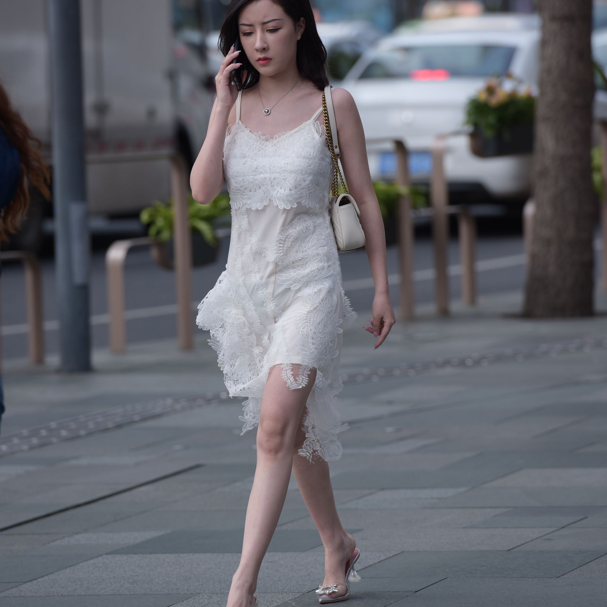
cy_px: 308
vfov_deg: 6.8
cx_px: 303
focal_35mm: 256
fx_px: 5079
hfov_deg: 6.8
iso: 180
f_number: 4
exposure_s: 1/800
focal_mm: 200
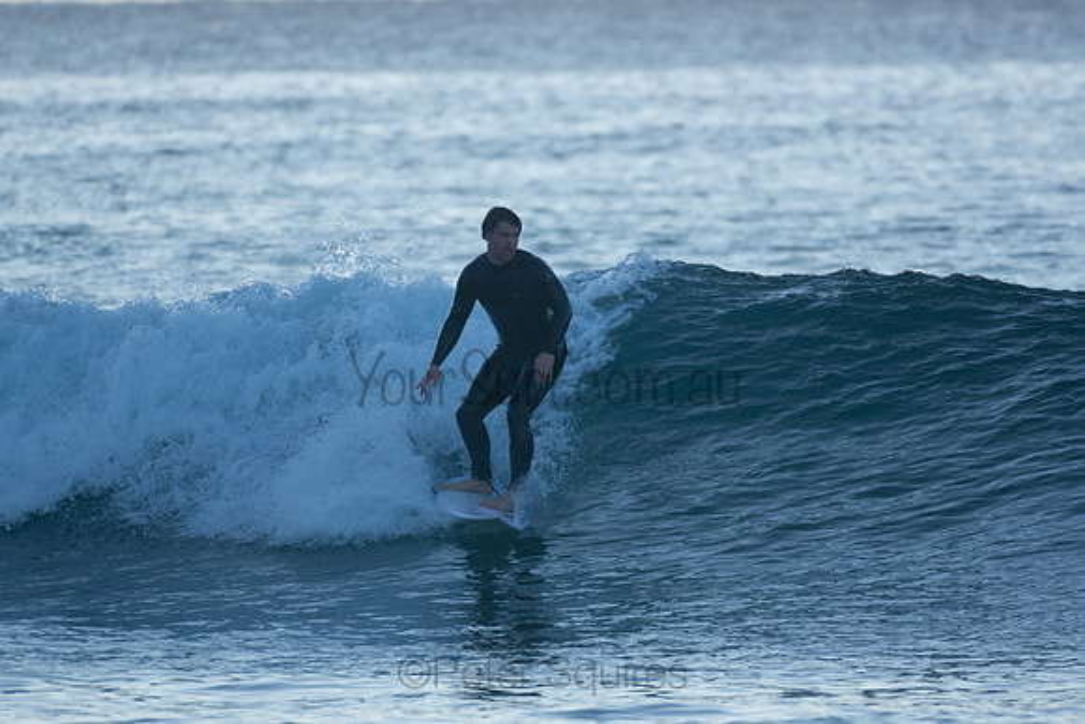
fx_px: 22608
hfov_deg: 2.7
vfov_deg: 1.8
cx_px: 542
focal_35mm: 750
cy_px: 362
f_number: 5.6
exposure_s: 1/640
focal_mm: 500
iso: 220
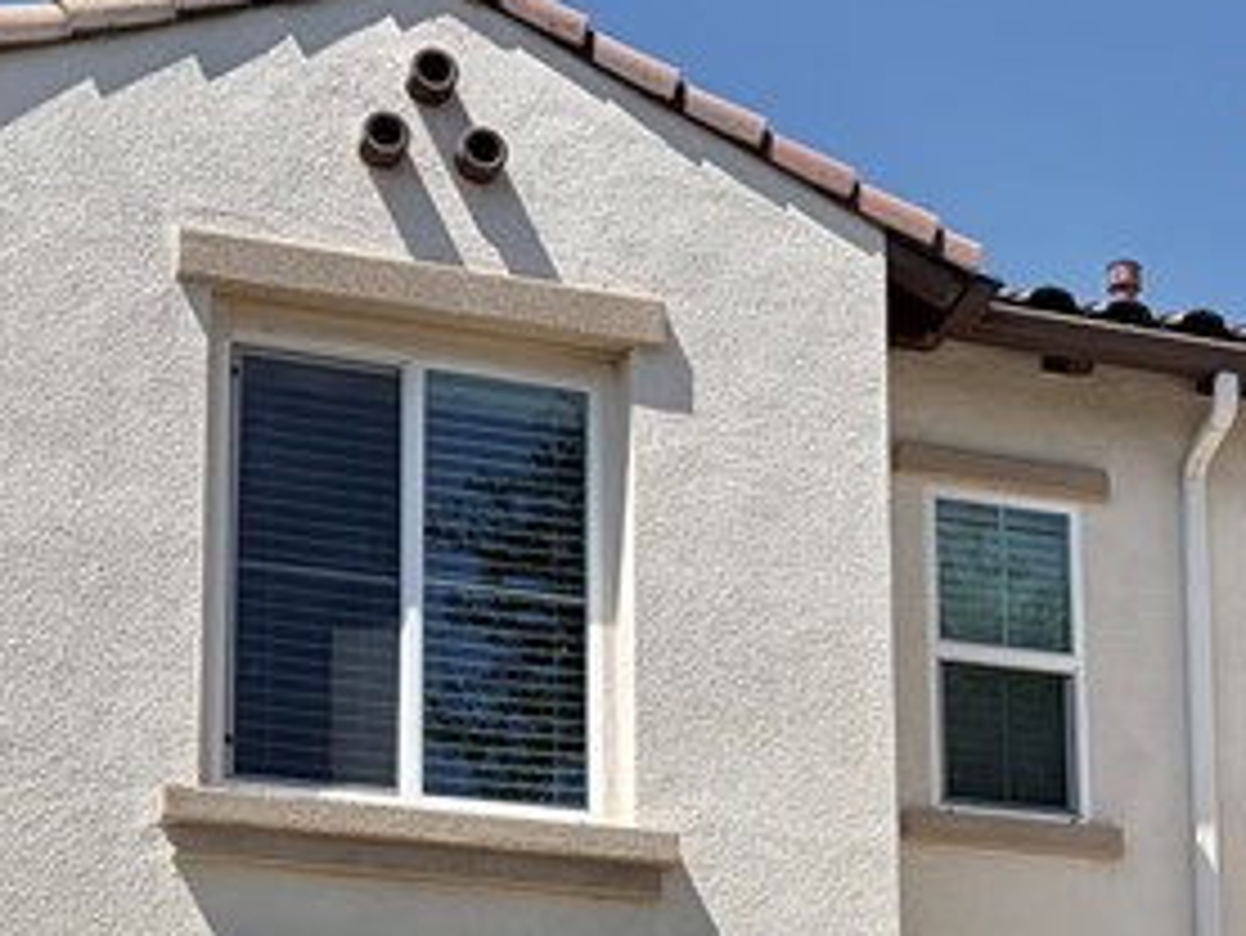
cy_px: 1197
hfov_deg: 19.9
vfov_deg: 14.8
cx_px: 1210
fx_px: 3457
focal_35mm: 96
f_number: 1.6
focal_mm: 5.96
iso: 64
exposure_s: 1/4608
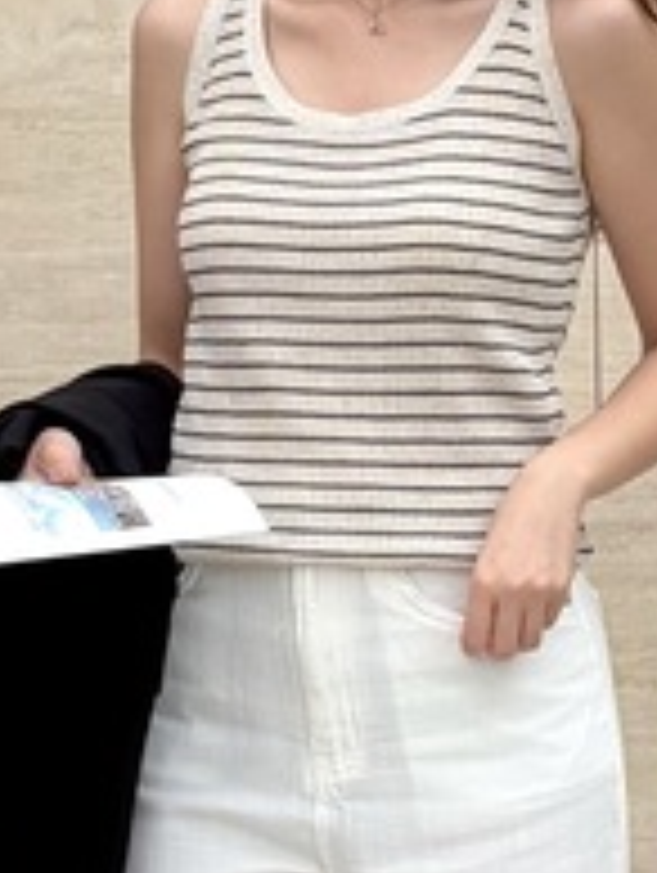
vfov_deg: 14.7
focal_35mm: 134
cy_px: 333
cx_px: 202
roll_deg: +1.1
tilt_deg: -2.6
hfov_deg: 11.1
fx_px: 3384
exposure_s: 1/450
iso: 50
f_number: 1.6
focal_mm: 5.96
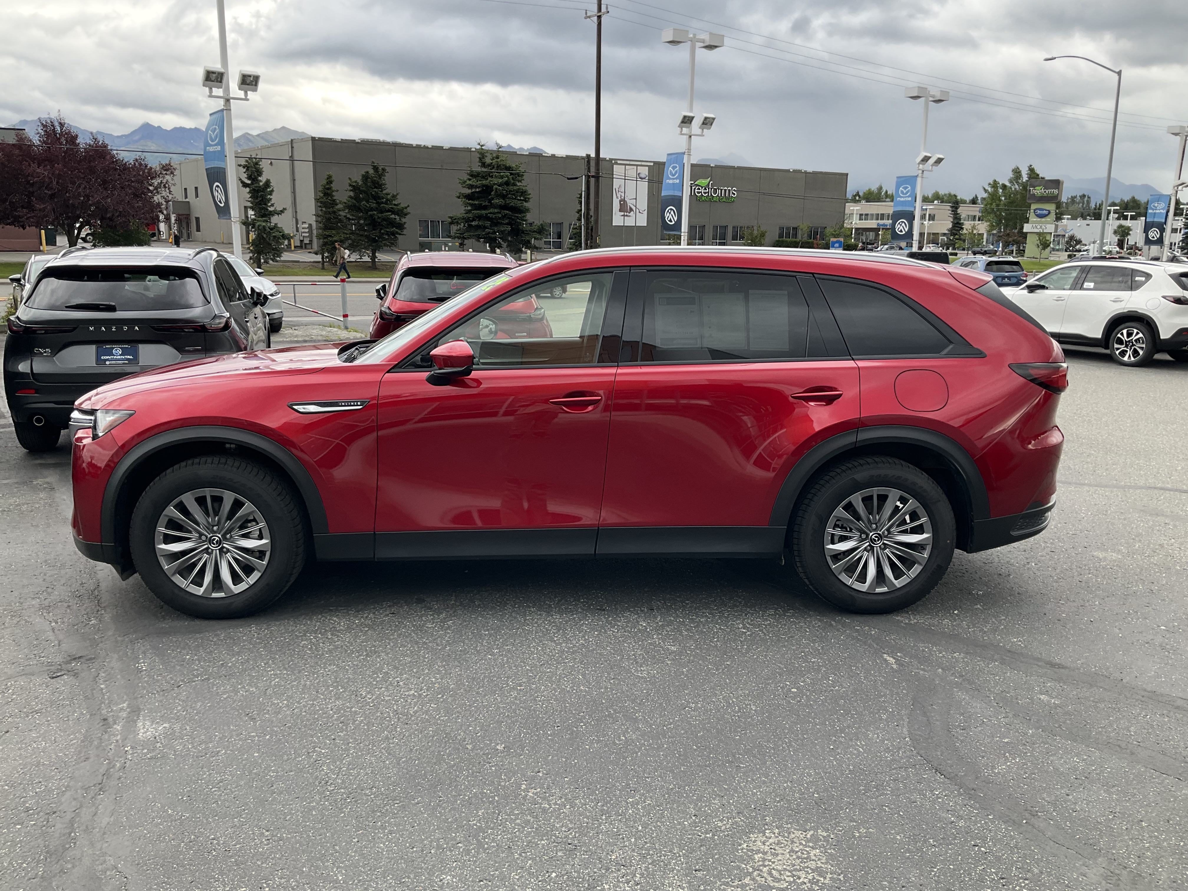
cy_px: 446
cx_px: 594
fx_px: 995
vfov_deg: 48.2
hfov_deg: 61.7
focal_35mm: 29
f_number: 1.8
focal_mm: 3
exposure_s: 1/215
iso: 20
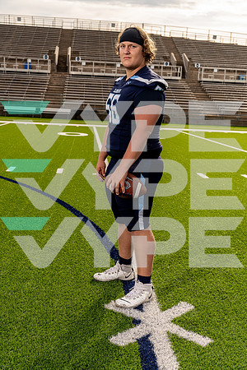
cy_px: 185
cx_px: 124
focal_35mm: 46
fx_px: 473
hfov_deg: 29.2
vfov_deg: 42.7
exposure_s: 1/250
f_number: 5.6
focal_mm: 46
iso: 100
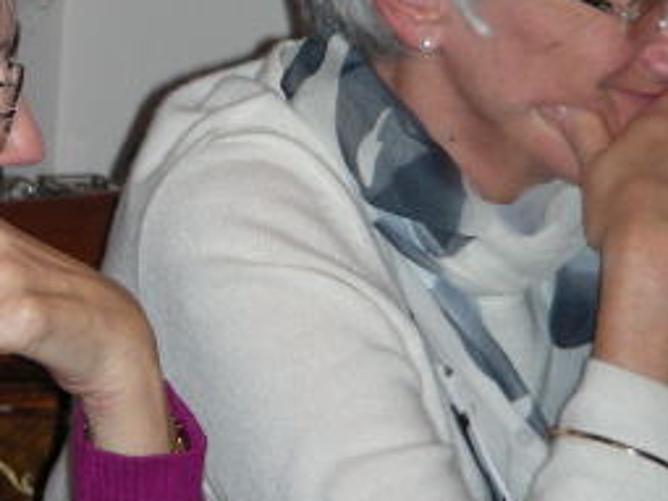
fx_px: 7156
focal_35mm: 371
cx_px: -84
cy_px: 100
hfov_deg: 5.3
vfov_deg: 4.0
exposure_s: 1/120
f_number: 3.5
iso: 181
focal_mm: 24.7
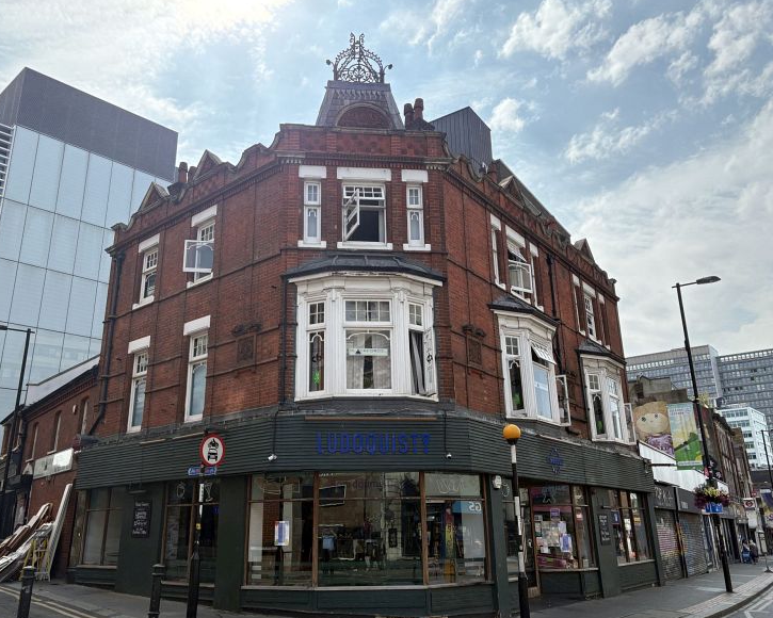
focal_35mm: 28
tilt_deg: +17.9
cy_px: 314
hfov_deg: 62.2
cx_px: 364
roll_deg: +1.0
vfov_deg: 51.5
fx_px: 641
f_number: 1.6
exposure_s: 1/4950
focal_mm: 5.96
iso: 64
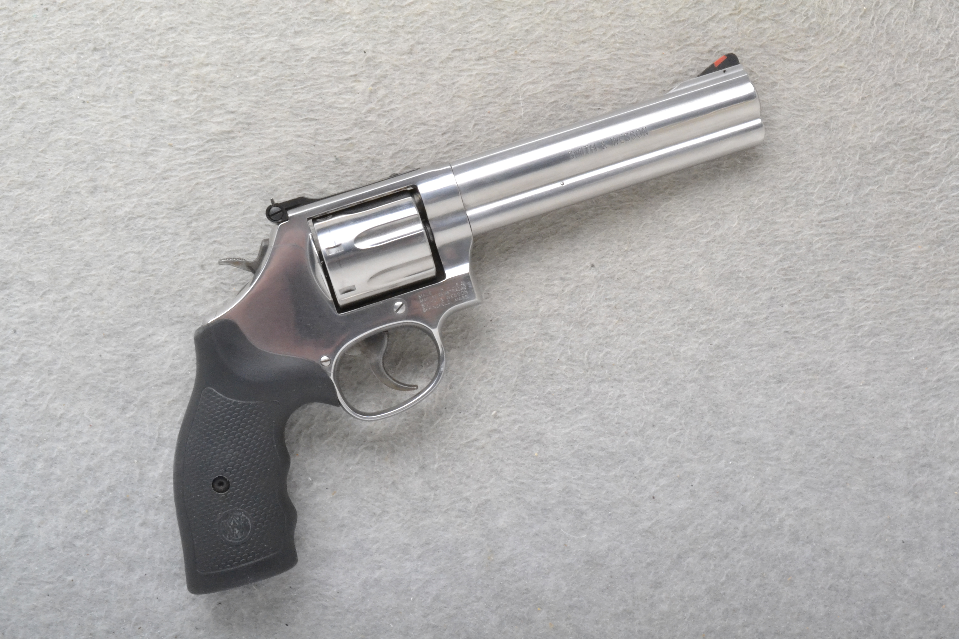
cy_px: 320
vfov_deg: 28.1
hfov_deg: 41.1
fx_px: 1279
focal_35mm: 48
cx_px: 480
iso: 3200
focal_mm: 32
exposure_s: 1/160
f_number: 20
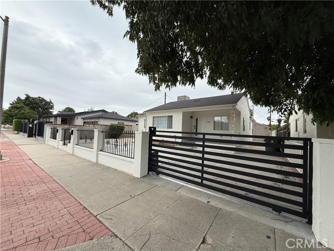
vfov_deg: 85.7
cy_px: 126
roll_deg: -3.9
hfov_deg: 102.1
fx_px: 135
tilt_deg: +2.5
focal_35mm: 14
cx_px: 167
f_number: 2.2
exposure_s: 1/734
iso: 50
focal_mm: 2.22
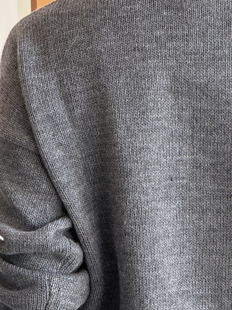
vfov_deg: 8.6
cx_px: 213
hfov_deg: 6.4
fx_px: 2064
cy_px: 227
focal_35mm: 231
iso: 160
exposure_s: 1/99
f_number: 2.8
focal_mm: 15.66
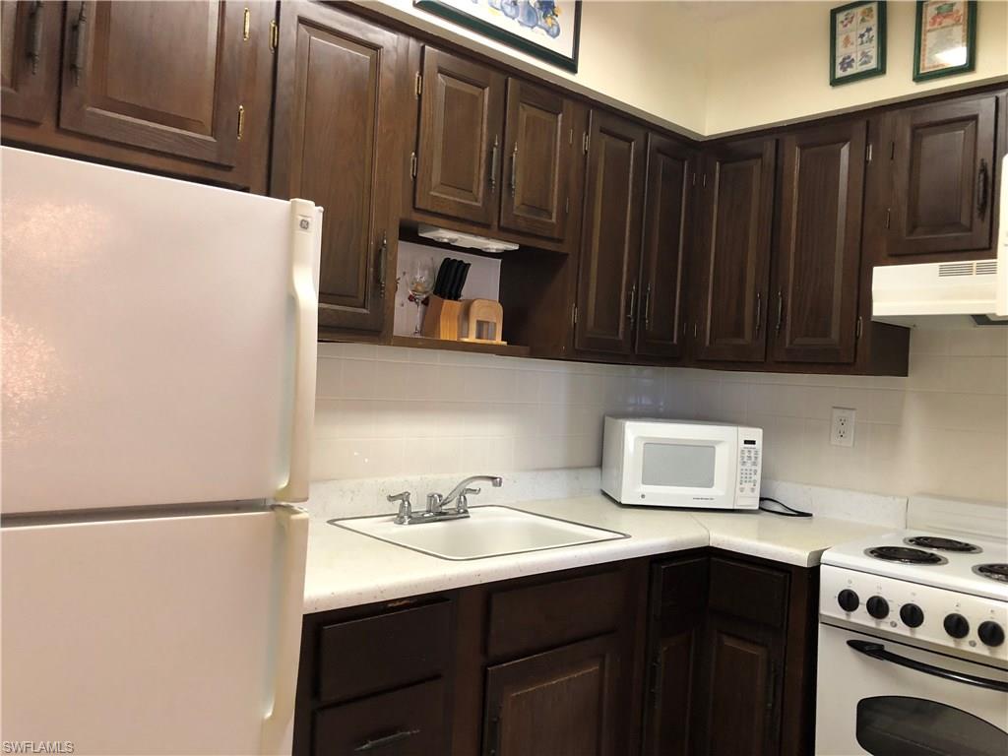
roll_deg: -2.5
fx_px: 844
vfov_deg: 48.2
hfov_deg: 61.7
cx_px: 504
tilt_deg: +1.0
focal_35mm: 29
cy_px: 378
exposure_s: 1/15
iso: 50
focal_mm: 3.99
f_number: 1.8
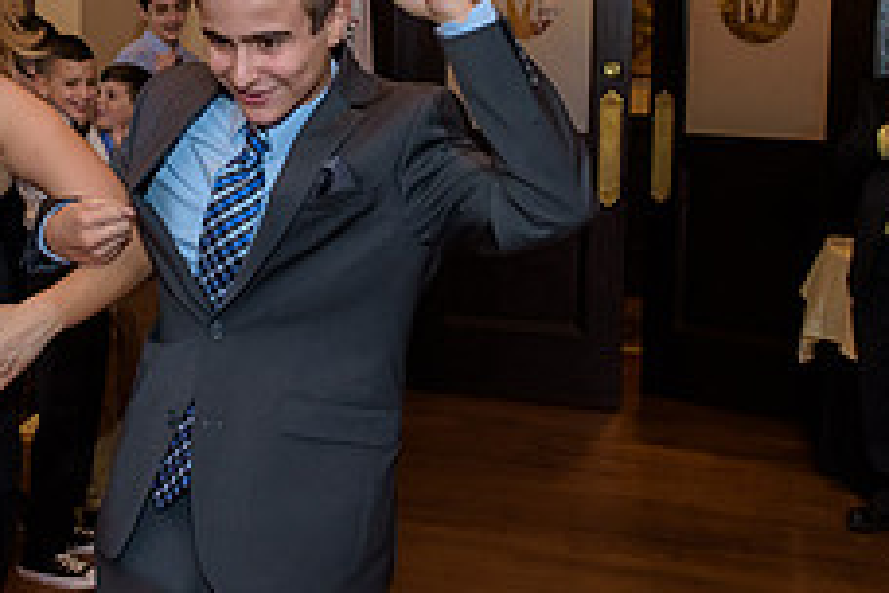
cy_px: 131
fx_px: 1506
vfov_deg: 22.0
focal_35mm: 61
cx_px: 265
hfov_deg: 32.5
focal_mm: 24
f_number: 3.2
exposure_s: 1/125
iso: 1600
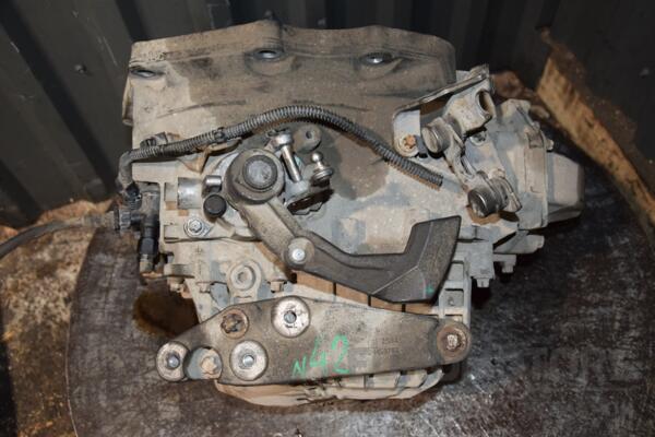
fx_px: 710
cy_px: 218
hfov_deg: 49.6
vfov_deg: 34.2
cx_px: 328
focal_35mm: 39
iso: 800
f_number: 5
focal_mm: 26
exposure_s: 1/60
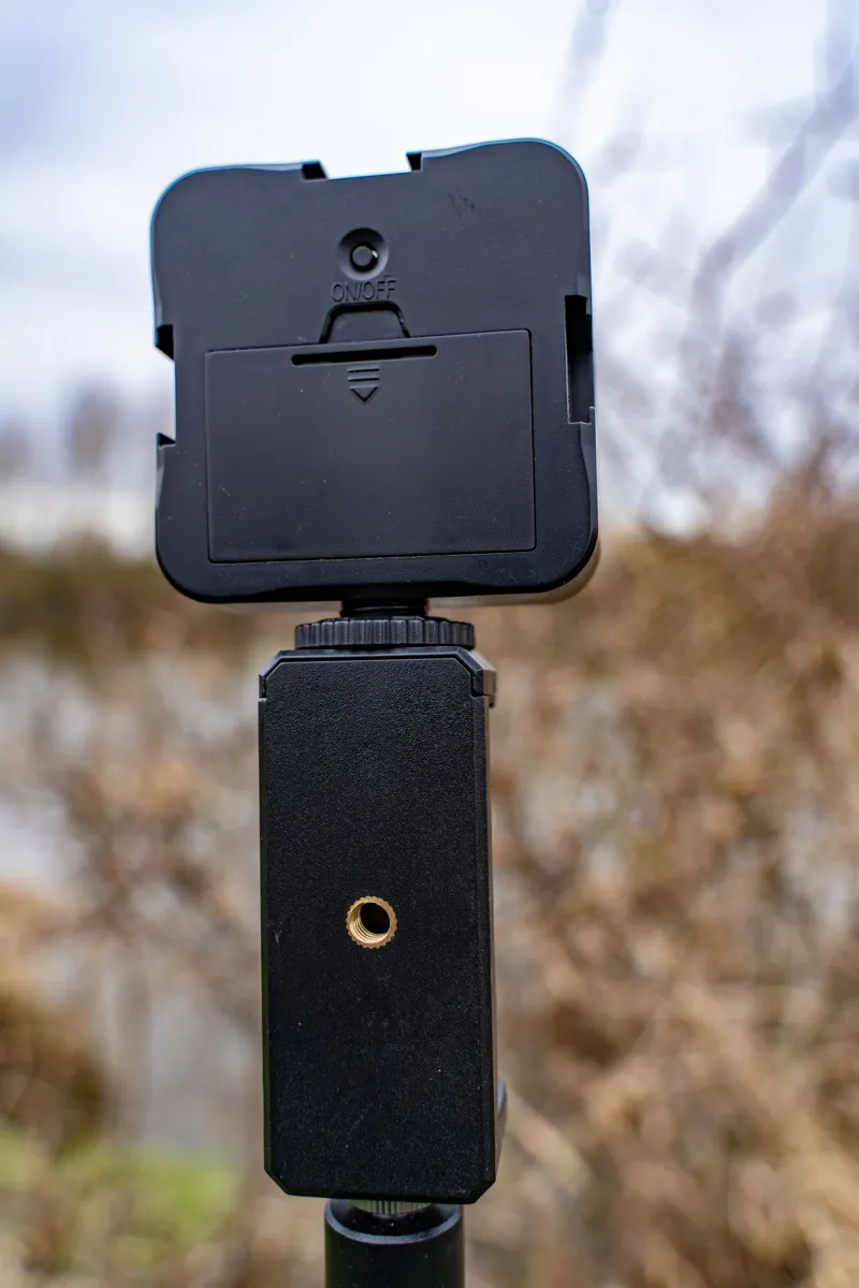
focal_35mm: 28
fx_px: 1002
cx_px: 430
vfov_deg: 65.5
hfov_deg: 46.4
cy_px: 644
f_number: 5
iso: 100
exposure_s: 1/100
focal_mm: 28
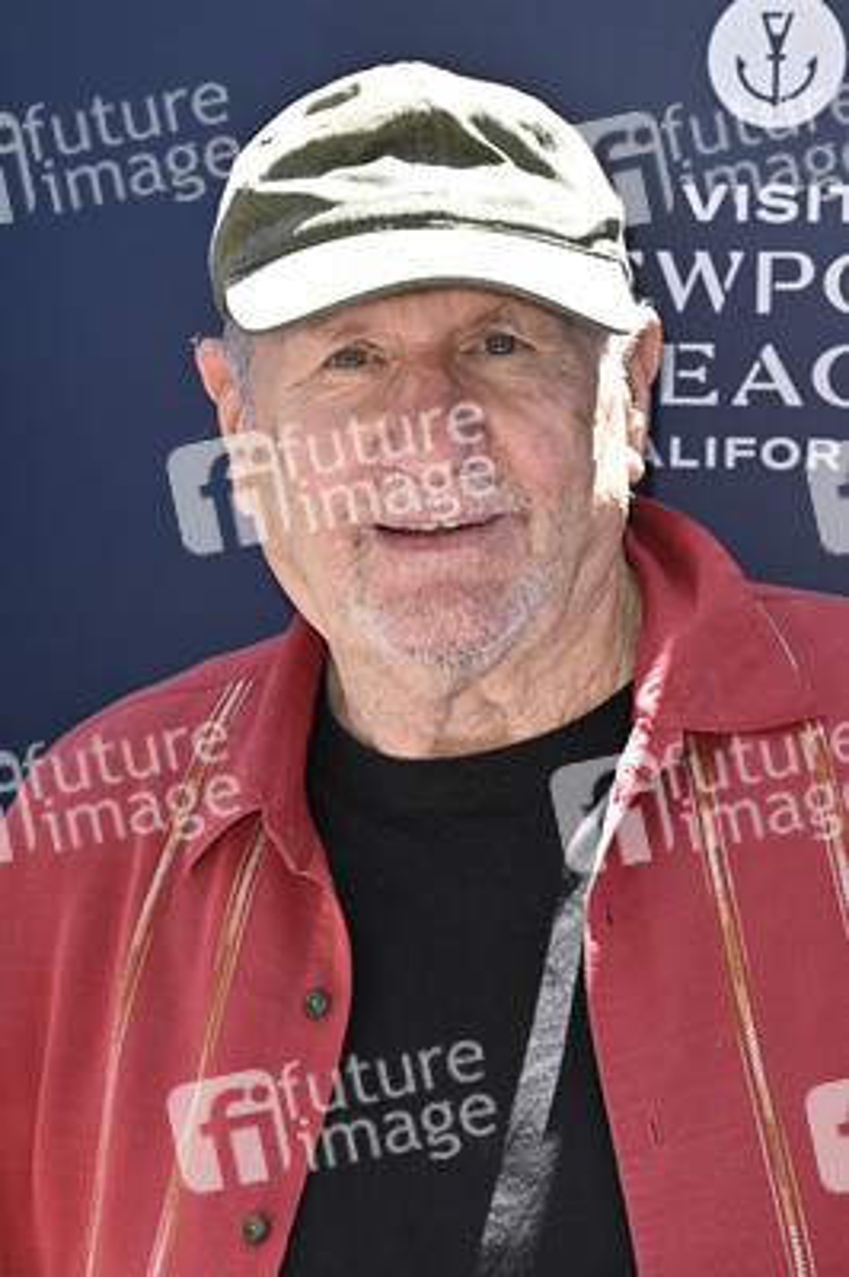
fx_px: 3154
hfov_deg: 15.3
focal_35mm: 89
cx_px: 424
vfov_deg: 22.9
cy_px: 638
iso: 500
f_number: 7.1
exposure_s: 1/320
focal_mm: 89
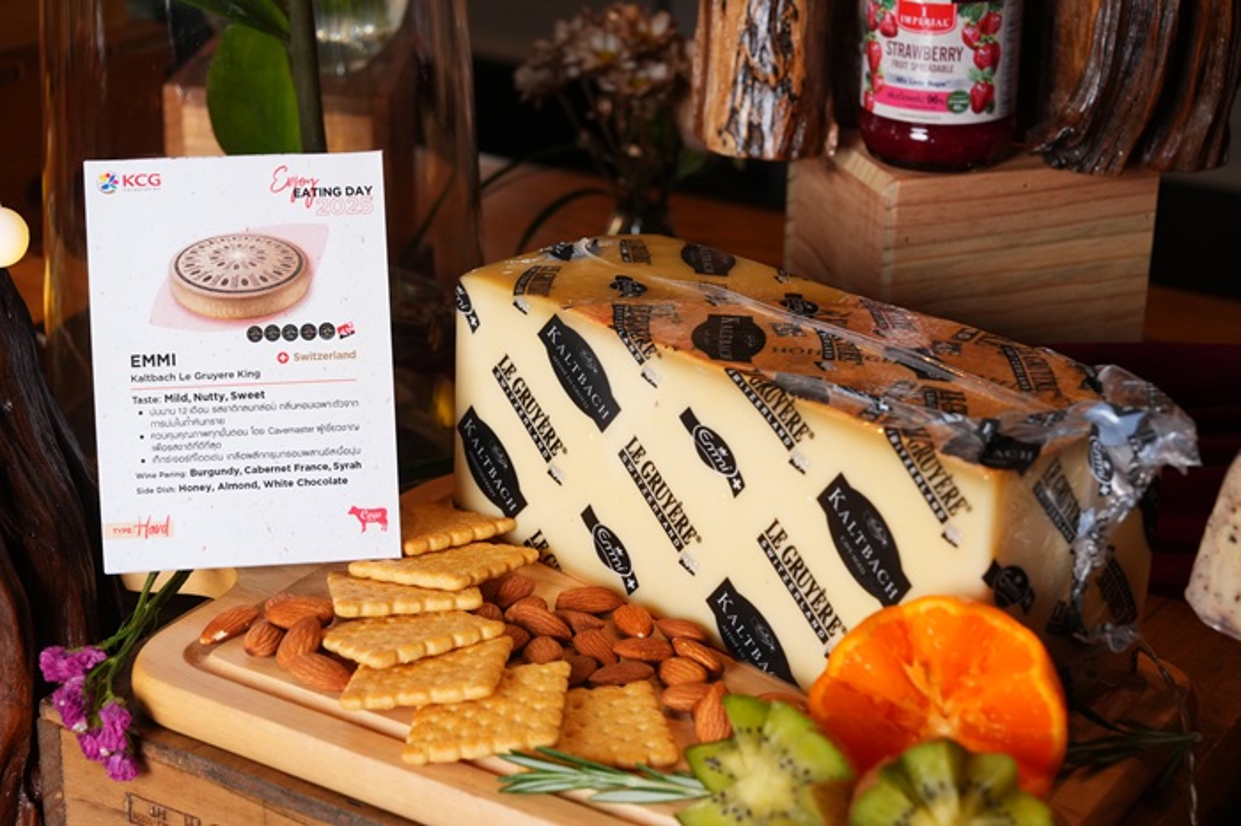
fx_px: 2412
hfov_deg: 28.9
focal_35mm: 70
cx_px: 620
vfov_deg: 19.4
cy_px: 413
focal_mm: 70
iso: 1600
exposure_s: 1/160
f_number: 8
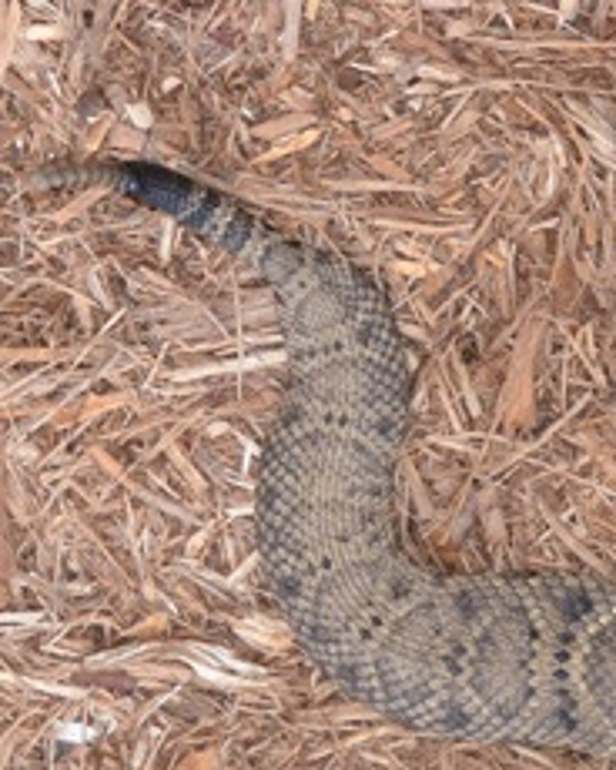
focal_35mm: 121
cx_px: 224
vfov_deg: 15.8
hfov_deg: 12.7
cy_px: 184
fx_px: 2757
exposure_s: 1/60
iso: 1400
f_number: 4
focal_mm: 22
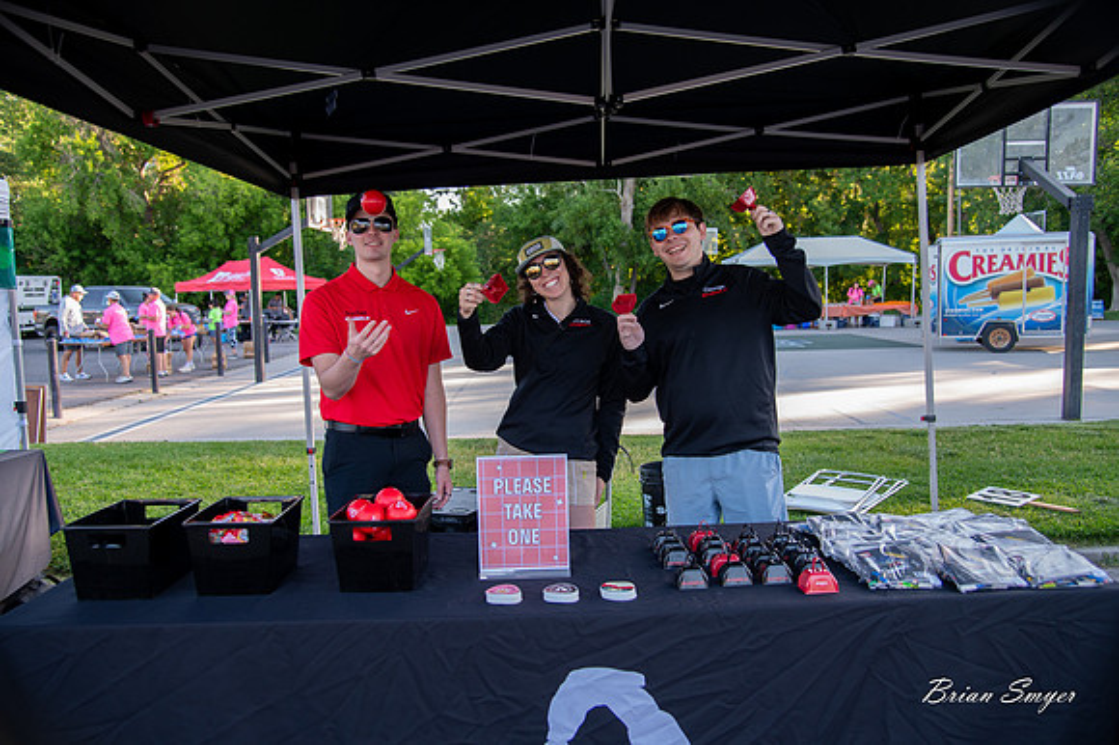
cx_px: 560
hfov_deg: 62.0
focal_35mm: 30
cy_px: 372
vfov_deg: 43.6
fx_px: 932
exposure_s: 1/250
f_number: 4
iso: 500
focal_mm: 30
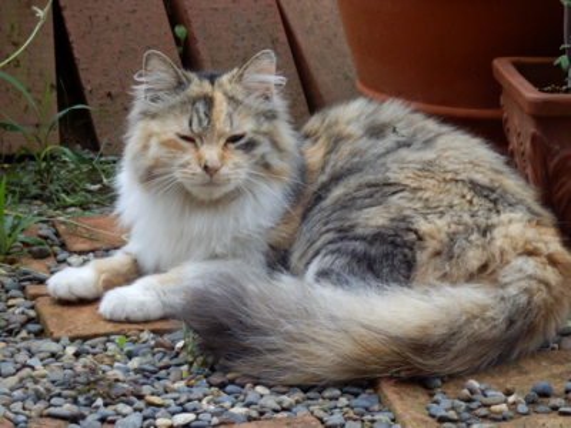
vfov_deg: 11.6
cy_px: 214
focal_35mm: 128
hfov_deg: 15.4
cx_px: 286
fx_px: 2111
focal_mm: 22.9
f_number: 5.3
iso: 400
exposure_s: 1/160
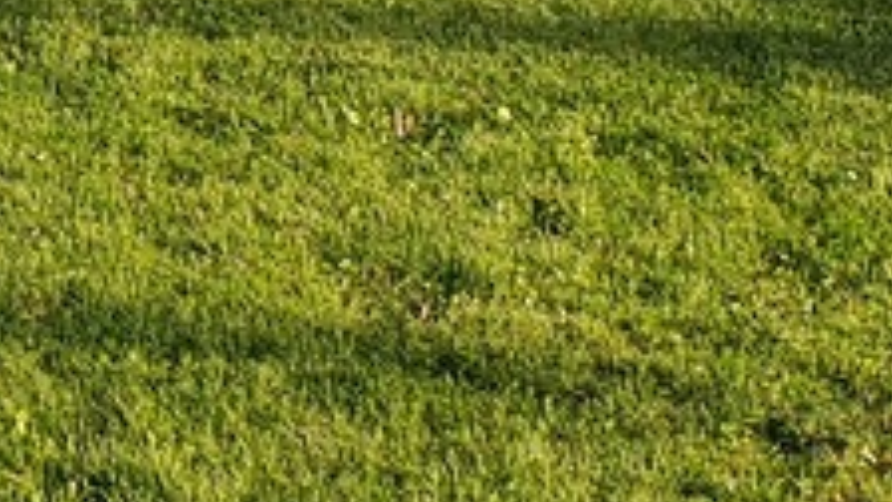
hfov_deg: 11.4
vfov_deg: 6.5
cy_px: -518
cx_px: -378
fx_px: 4305
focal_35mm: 182
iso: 50
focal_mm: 4.3
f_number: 2.4
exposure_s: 1/441
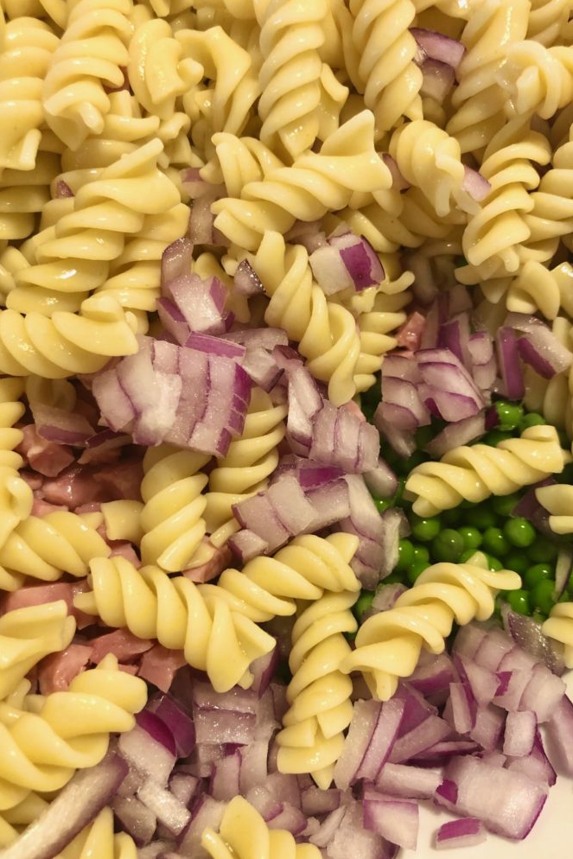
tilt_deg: -64.5
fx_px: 716
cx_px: 283
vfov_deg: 61.9
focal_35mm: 30
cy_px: 441
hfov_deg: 43.6
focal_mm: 3.99
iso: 40
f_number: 1.8
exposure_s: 1/17
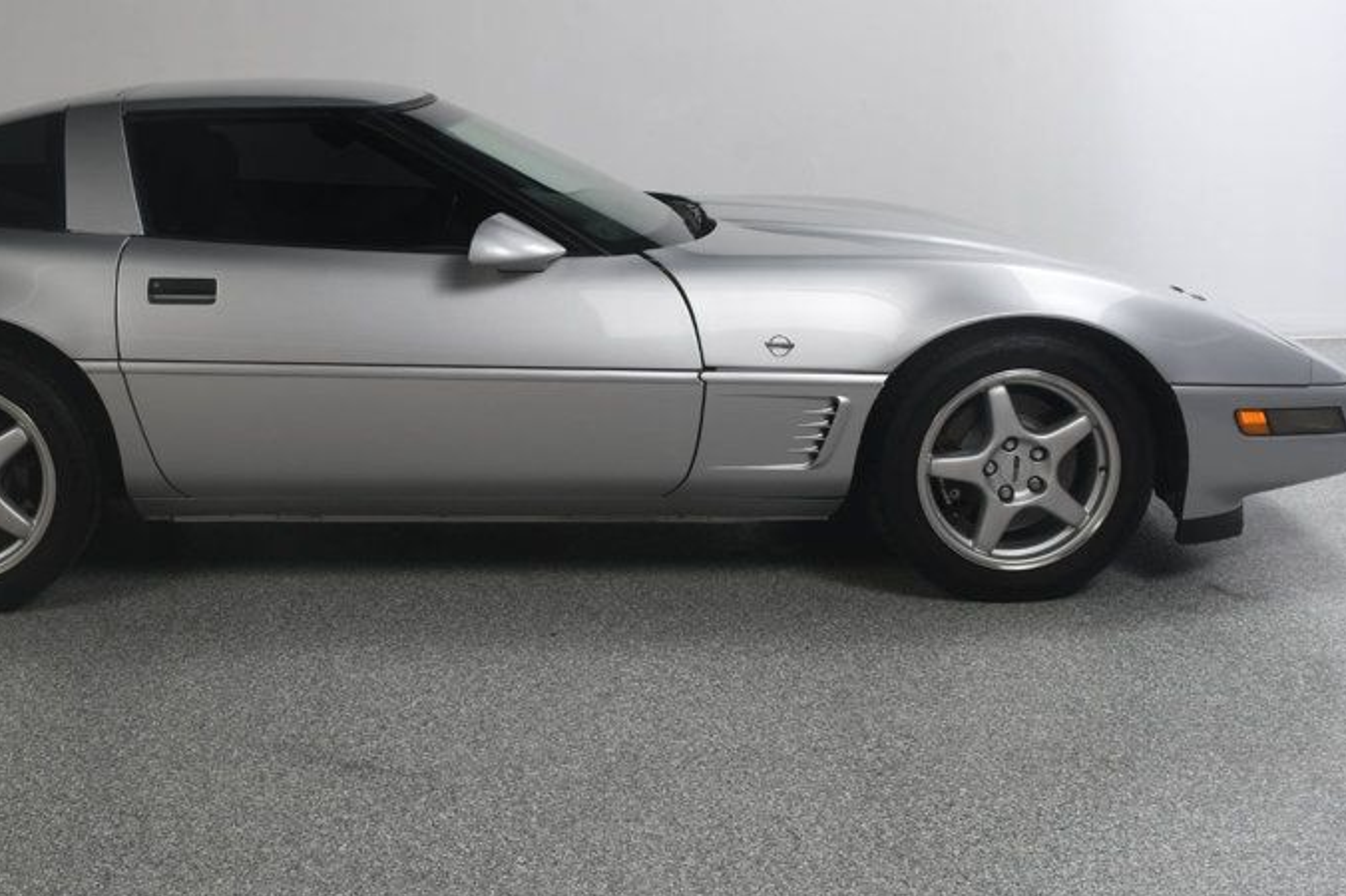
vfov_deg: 26.9
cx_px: 436
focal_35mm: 50
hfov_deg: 39.1
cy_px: 342
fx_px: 1868
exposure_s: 1/160
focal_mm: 22
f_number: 11
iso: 100
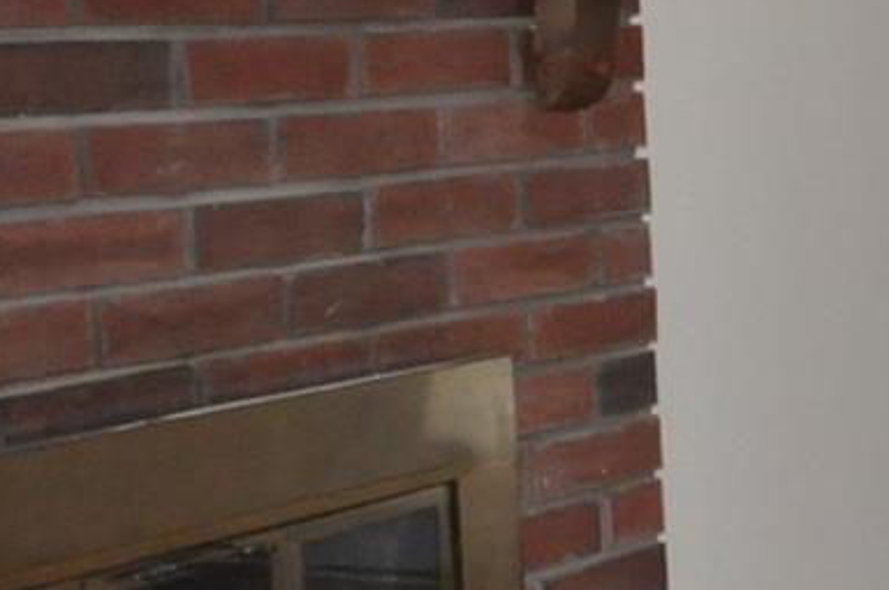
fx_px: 2762
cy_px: 340
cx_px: 2324
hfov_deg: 12.6
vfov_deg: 12.2
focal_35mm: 112
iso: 1250
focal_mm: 14
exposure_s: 1/60
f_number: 6.3
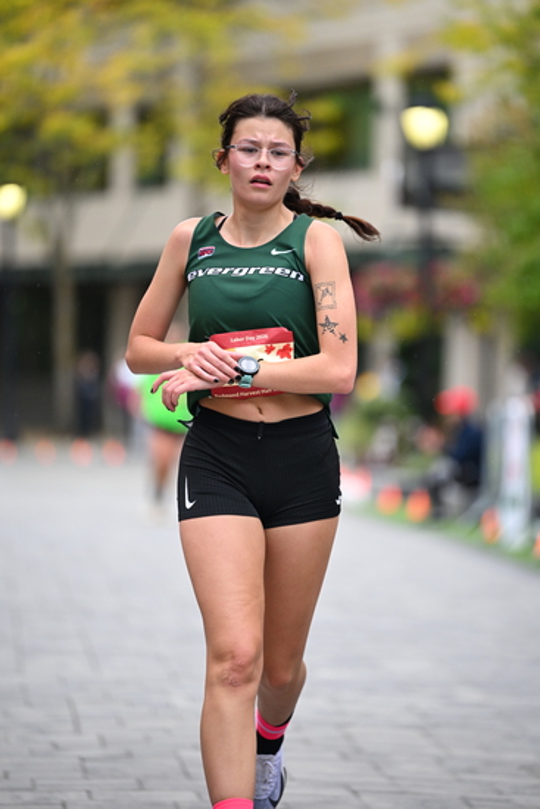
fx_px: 4497
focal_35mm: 200
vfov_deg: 10.3
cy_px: 404
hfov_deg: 6.9
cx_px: 270
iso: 1250
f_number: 2.8
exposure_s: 1/2000
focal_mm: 200
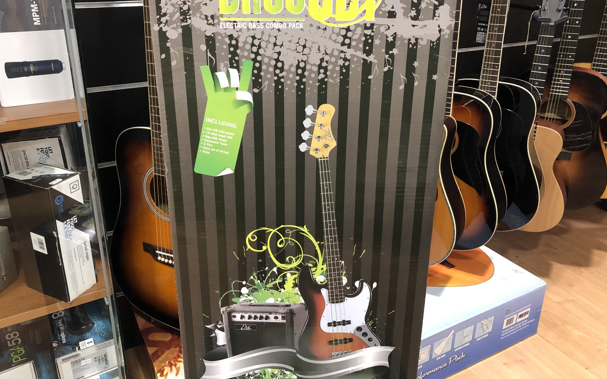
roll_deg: -0.1
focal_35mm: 30
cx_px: 301
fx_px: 496
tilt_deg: -22.0
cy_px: 158
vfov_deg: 41.7
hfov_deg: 62.9
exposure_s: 1/13
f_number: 1.8
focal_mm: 3.99
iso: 100
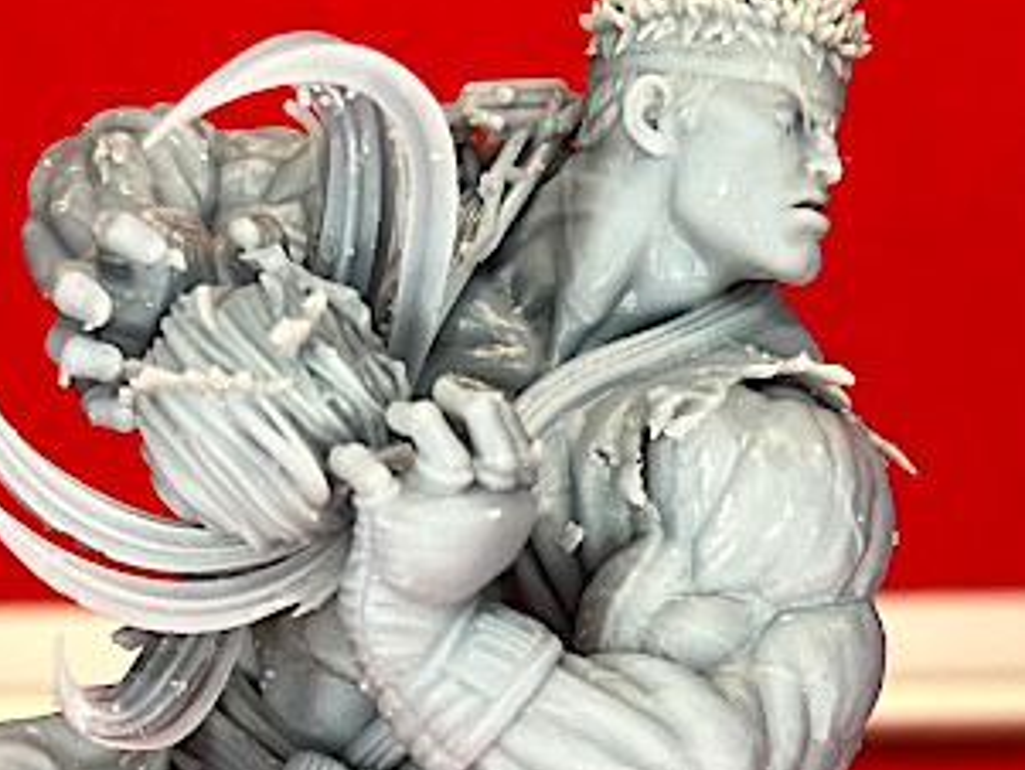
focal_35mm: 69
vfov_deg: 20.4
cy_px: 835
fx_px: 2044
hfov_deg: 27.8
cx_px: 255
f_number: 1.5
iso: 100
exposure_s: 1/100
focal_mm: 5.7
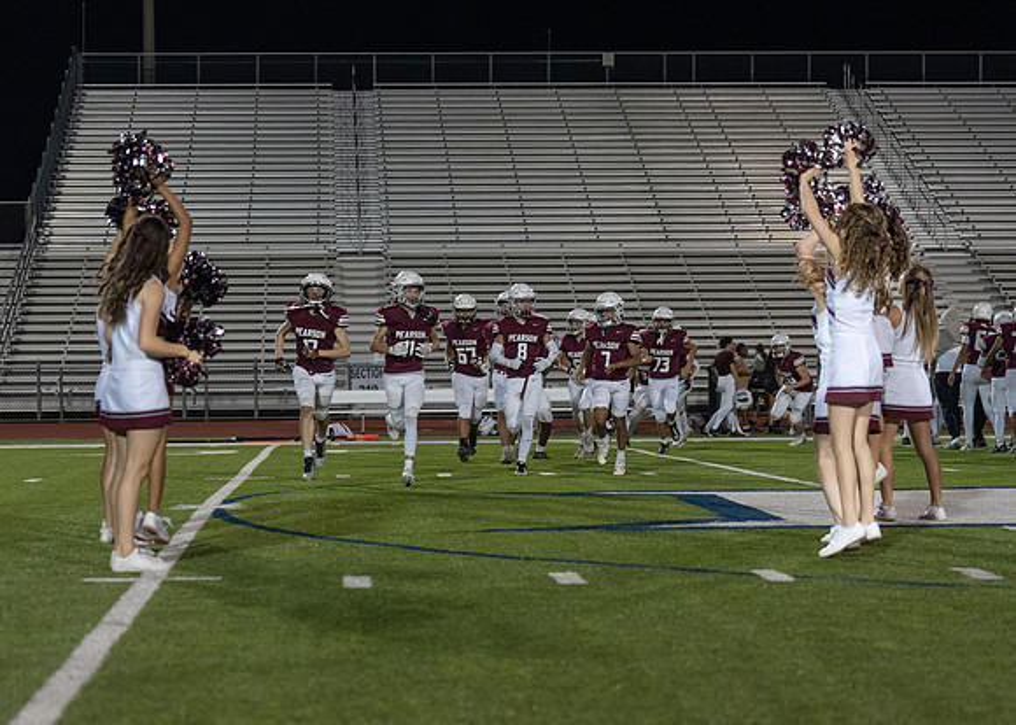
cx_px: 494
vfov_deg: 15.2
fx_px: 2710
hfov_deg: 21.2
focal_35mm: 94
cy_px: 426
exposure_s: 1/1000
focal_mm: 70
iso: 2000
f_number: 2.8
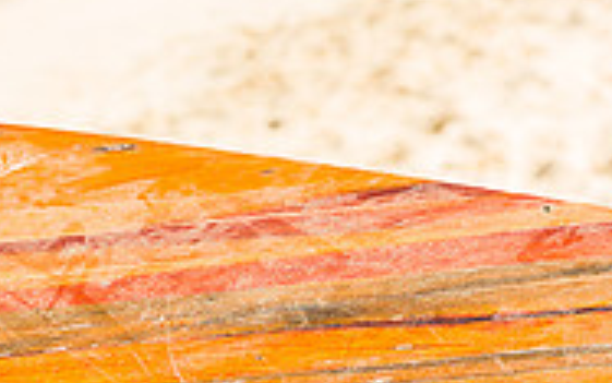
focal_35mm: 236
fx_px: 3937
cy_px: 452
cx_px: 195
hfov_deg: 8.9
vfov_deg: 5.5
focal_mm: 64
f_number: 6.3
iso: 110
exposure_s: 1/320
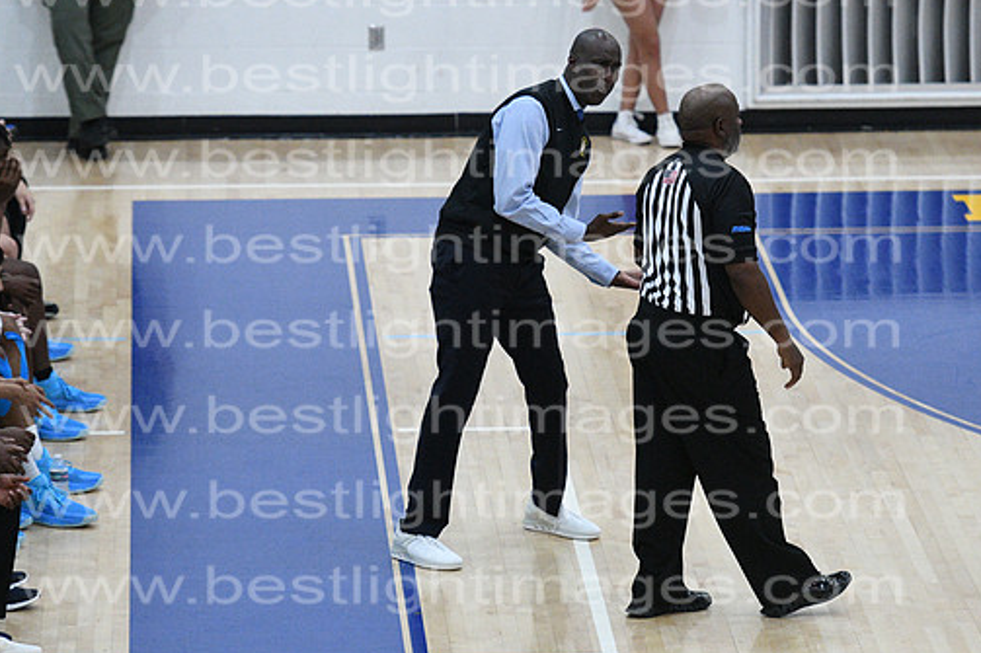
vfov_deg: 5.0
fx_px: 7545
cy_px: 291
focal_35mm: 277
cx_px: 462
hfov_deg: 7.4
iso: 7200
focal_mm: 160
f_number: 4
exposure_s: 1/800
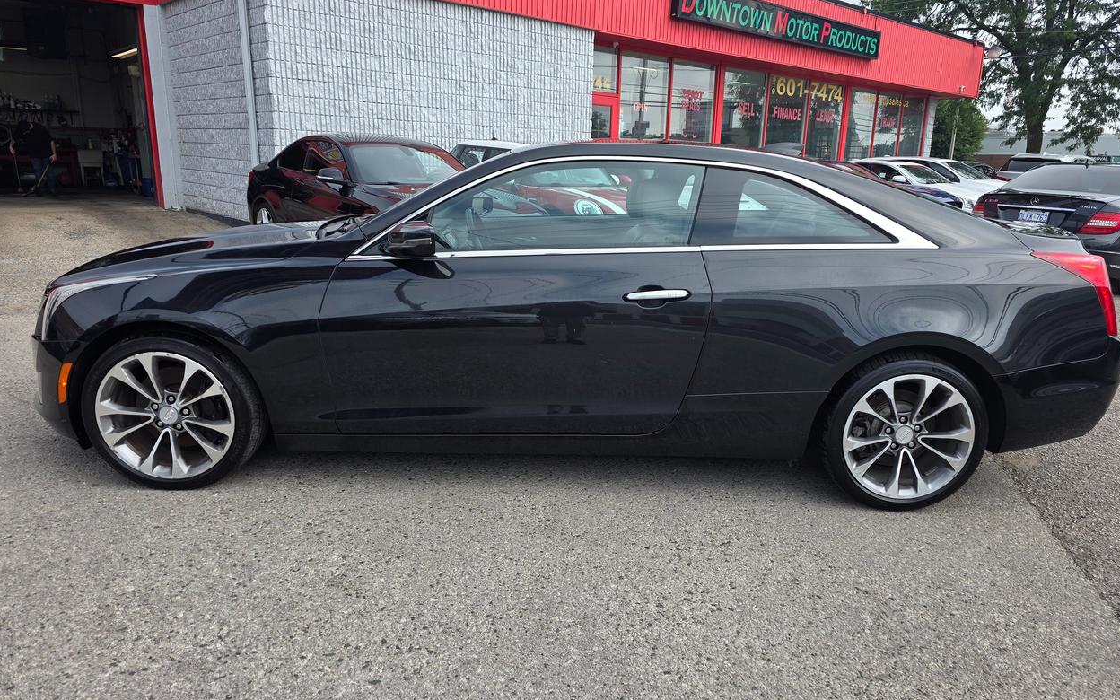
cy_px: 372
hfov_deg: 72.5
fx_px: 763
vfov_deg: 49.2
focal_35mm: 25
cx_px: 573
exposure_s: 1/2905
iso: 80
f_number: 1.7
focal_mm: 6.3
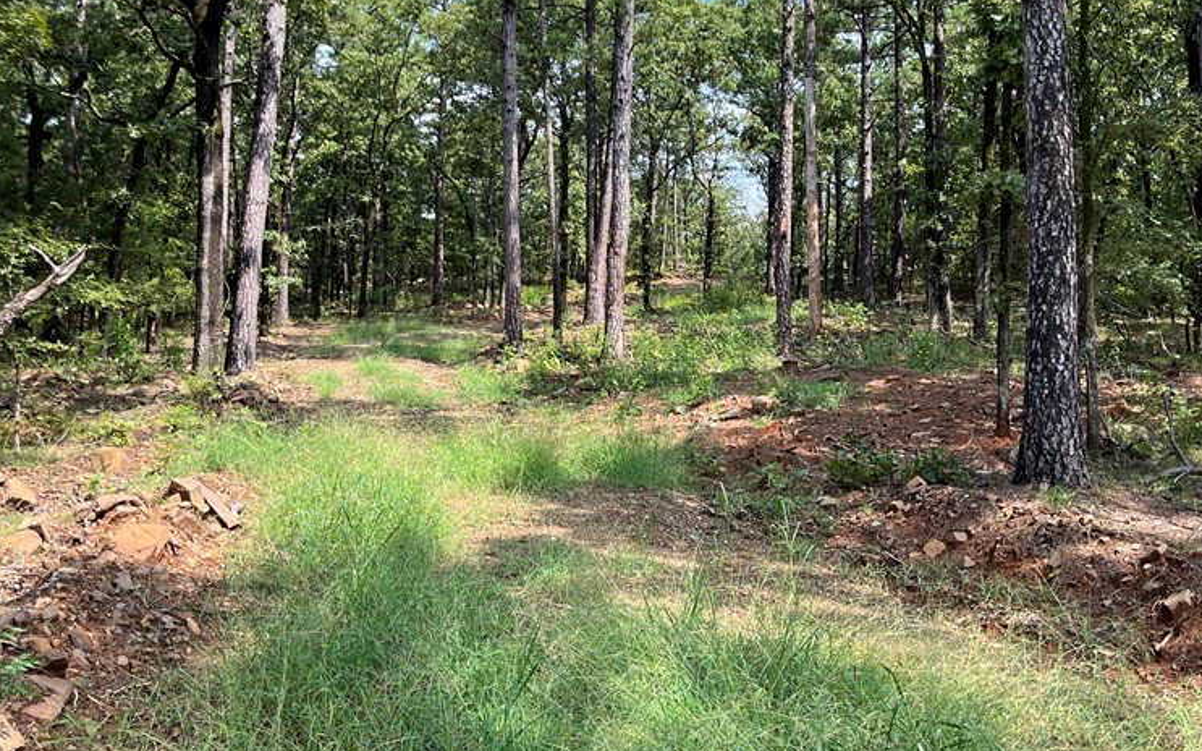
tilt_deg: +7.7
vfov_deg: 33.3
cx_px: 633
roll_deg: -0.5
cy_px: 267
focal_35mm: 38
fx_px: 1245
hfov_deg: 51.5
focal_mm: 5.1
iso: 50
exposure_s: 1/852
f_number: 1.6
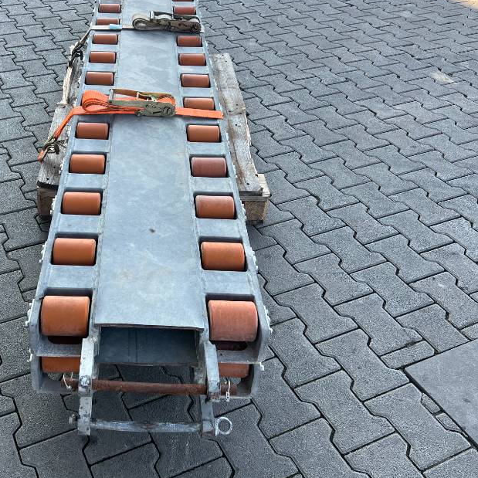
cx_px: 134
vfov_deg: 43.8
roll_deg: -3.0
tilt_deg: -36.8
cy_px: 214
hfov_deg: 42.8
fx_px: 594
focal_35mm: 38
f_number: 1.5
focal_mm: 5.7
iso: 50
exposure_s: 1/558
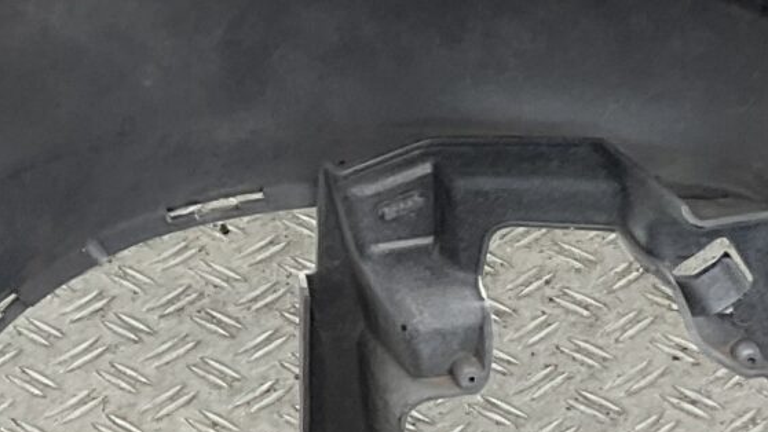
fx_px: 2953
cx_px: 175
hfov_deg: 14.7
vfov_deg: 8.4
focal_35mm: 145
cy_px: 209
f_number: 1.8
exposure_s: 1/120
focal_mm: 3
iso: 20
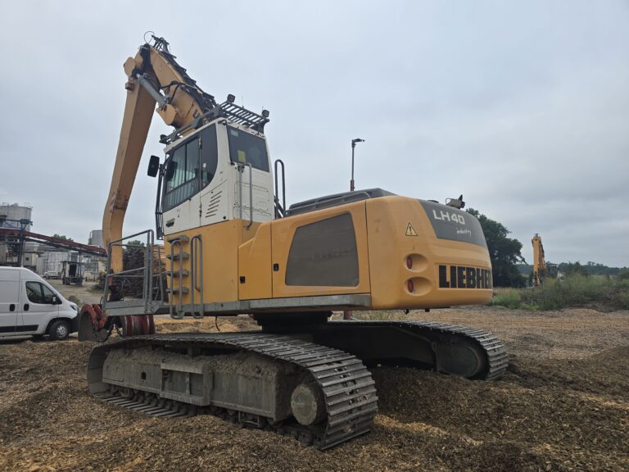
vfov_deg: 58.9
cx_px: 314
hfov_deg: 73.9
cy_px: 236
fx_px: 418
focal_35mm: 23
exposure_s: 1/261
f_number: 1.7
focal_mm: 6.3
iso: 12
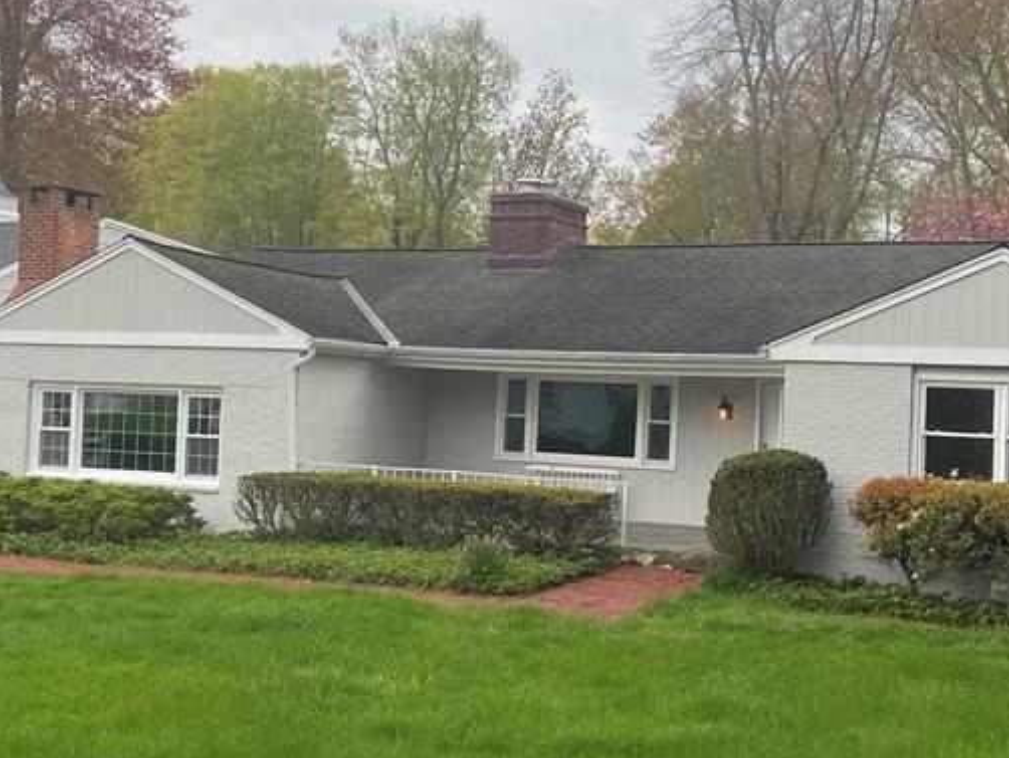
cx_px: 605
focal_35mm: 53
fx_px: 1546
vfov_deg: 27.5
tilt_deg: +1.6
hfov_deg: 36.0
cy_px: 374
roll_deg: -2.1
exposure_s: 1/541
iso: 32
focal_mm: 4.25
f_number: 1.8
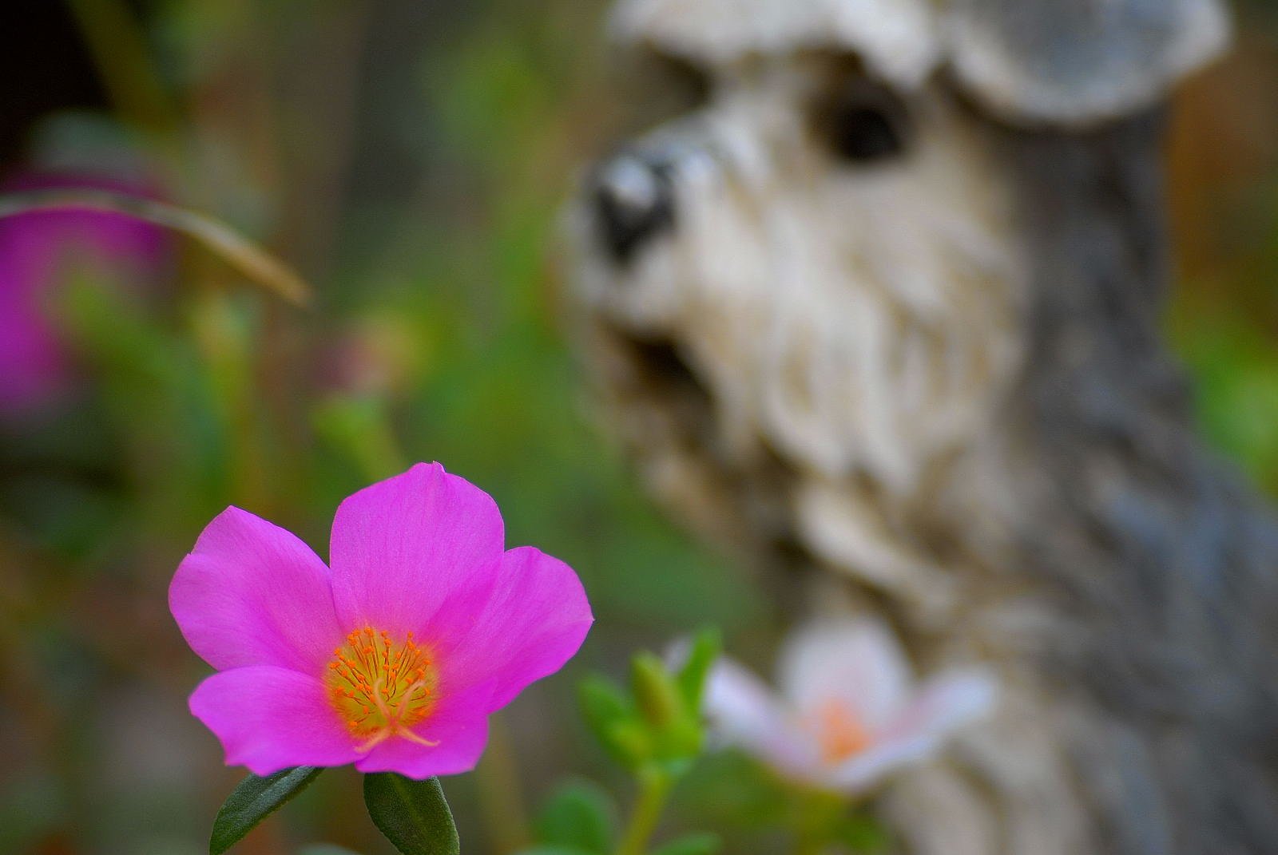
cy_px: 428
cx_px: 639
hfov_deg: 6.9
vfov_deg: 4.6
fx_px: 10662
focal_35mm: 300
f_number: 5.6
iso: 200
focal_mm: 200
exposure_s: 1/160
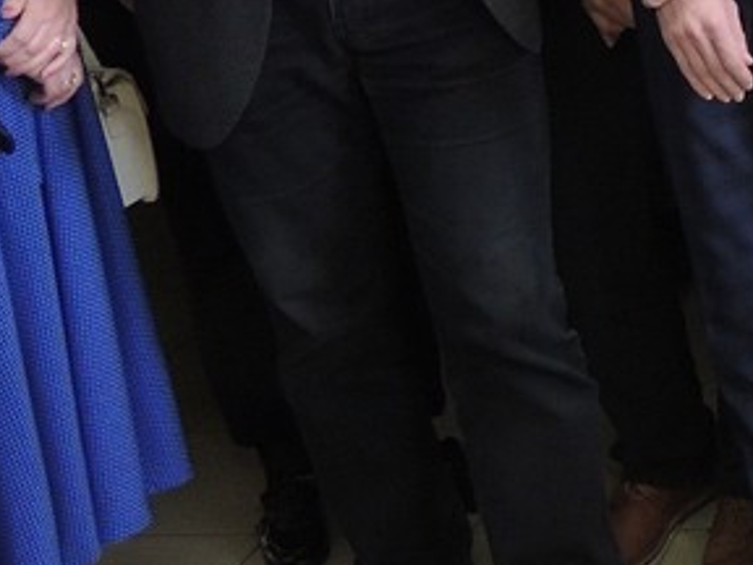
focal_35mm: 89
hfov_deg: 19.9
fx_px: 1936
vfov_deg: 15.1
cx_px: 1031
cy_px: -337
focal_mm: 4.3
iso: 360
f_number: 3
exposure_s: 1/30
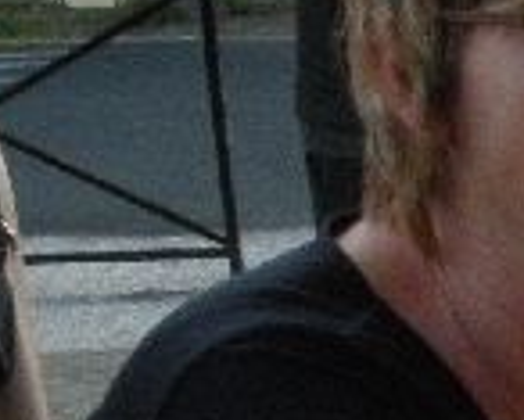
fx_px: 2235
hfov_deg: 10.7
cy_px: 567
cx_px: 1396
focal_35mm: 144
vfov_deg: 10.5
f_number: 7.1
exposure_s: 1/125
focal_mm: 4.7
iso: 400
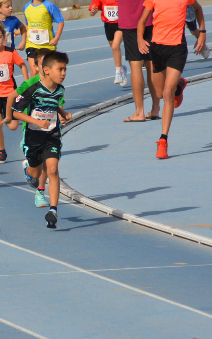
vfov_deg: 3.0
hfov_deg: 1.9
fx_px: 6426
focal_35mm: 695
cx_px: -34
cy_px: 195
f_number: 6.3
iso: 360
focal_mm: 200
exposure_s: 1/2000
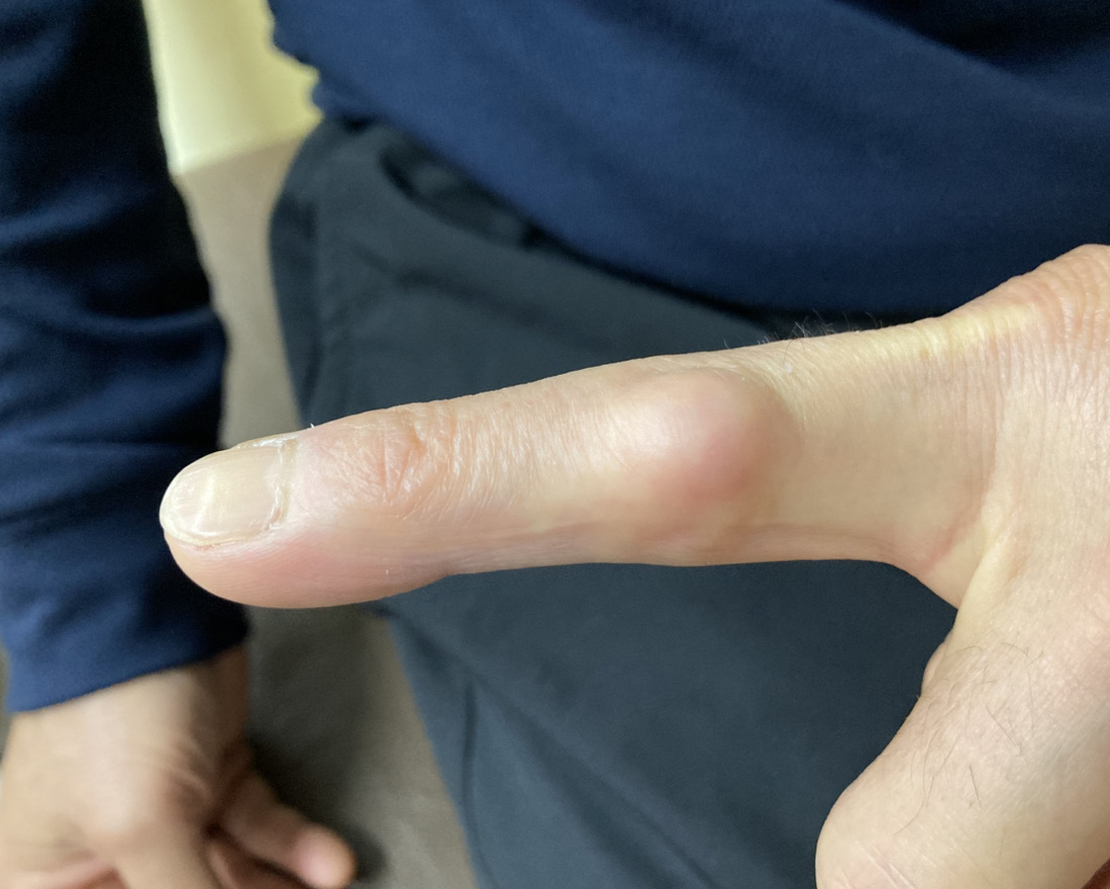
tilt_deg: -53.1
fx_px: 986
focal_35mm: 30
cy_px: 450
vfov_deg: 48.5
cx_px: 599
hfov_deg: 58.7
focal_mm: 3.99
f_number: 1.8
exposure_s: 1/50
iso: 320
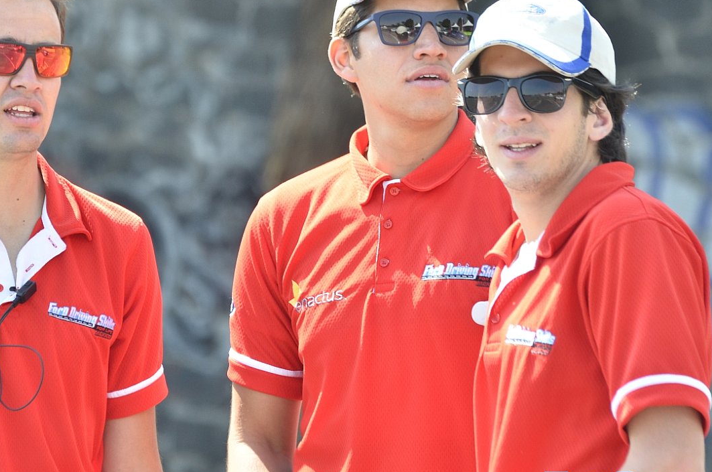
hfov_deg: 5.4
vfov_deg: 3.6
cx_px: 285
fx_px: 7582
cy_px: 202
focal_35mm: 384
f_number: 5
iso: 320
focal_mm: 170
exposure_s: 1/320
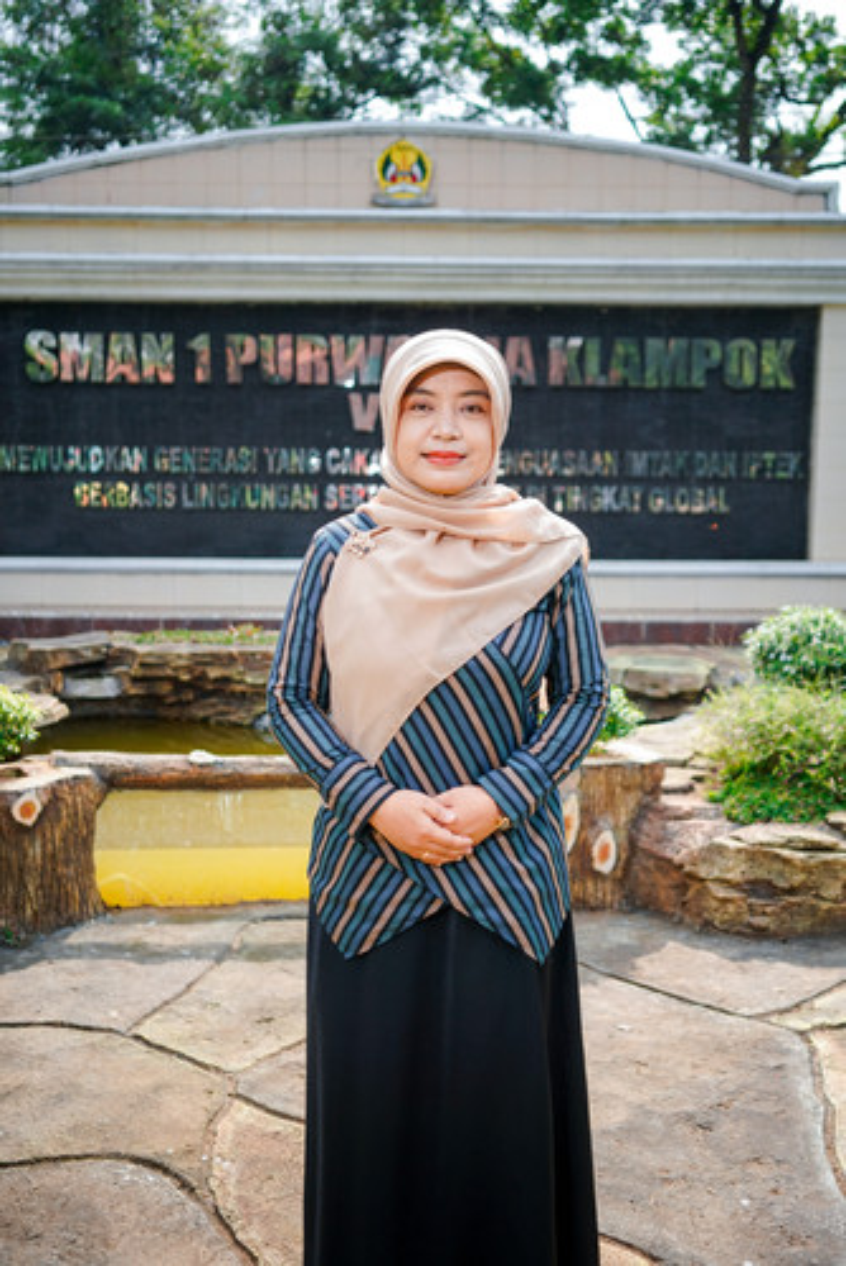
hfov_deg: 37.9
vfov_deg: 54.4
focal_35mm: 35
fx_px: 1232
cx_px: 423
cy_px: 633
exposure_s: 1/1000
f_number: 3.2
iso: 250
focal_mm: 35
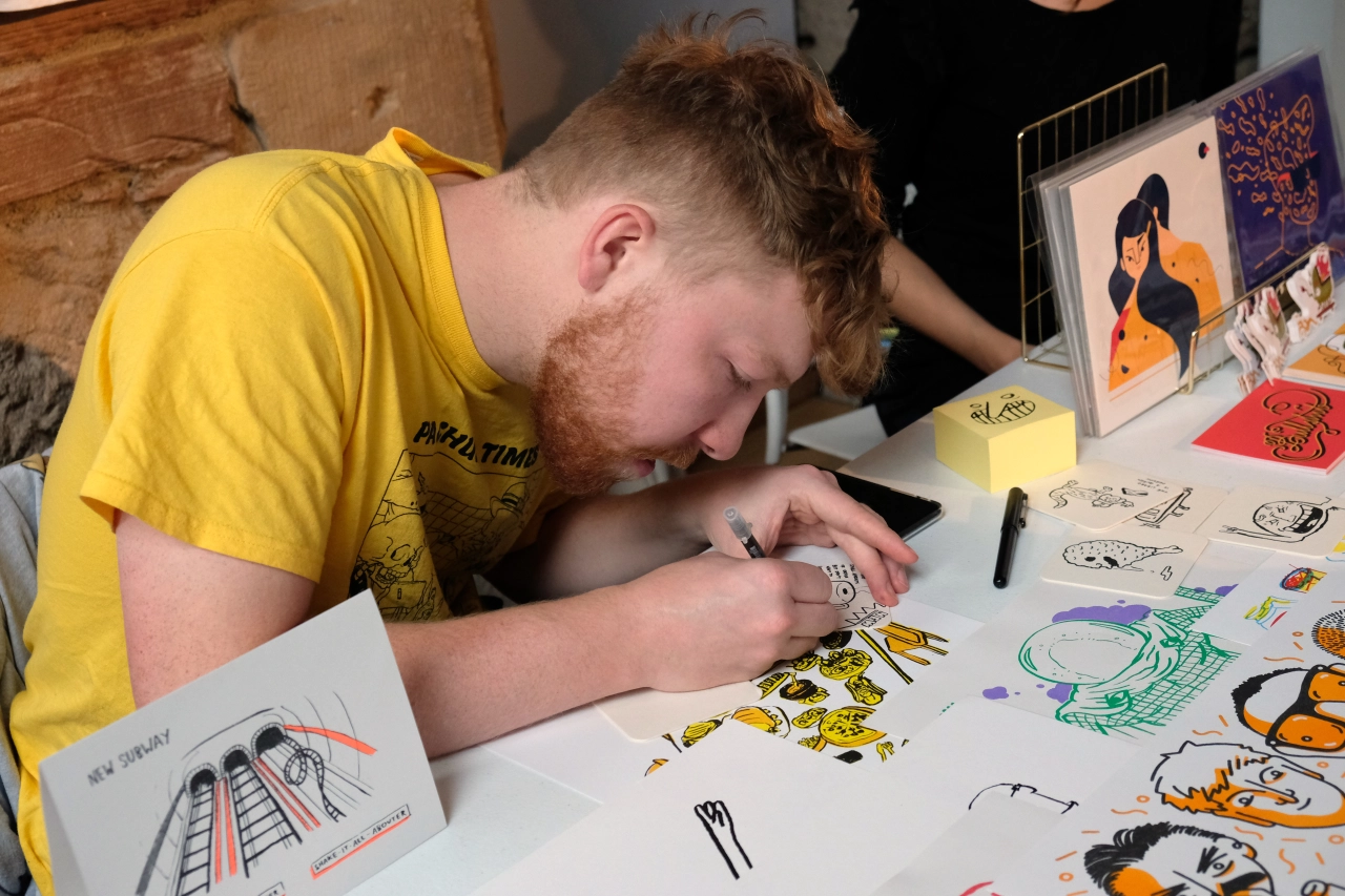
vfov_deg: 26.5
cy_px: 448
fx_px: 1905
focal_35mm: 51
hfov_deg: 38.9
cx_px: 672
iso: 2500
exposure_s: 1/250
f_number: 4.5
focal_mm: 34.3
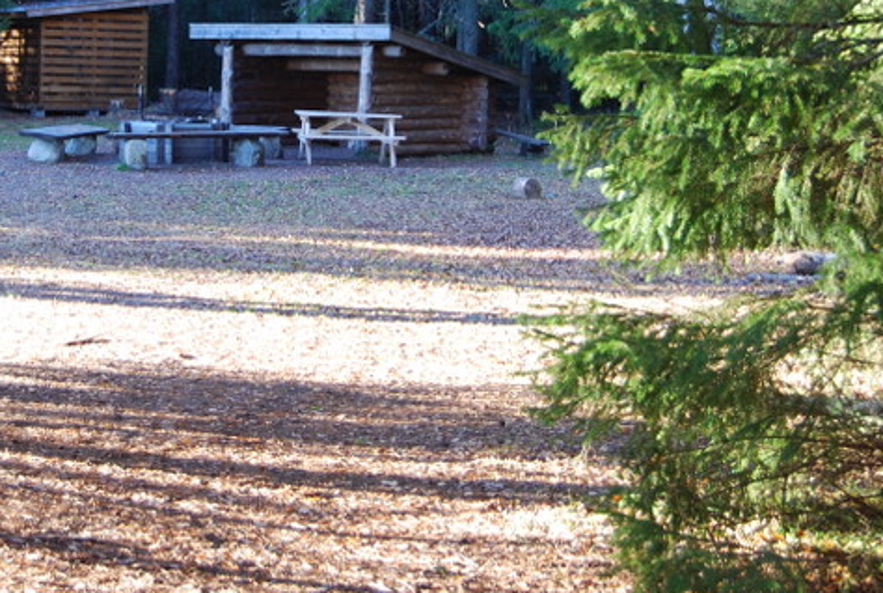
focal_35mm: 85
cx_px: 294
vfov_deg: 16.0
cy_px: 66
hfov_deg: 23.8
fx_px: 2089
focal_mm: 28
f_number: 4.2
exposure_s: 1/40
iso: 200
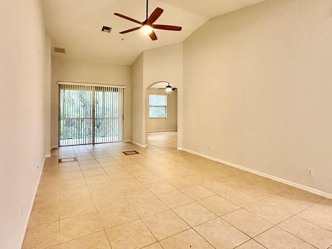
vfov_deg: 68.5
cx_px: 158
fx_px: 182
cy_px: 111
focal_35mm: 19
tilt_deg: +0.0
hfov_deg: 84.6
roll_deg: -0.7
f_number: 2.2
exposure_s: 1/60
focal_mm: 2.22
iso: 250
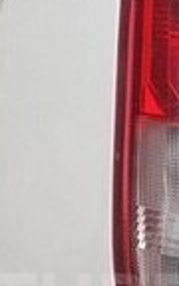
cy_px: 303
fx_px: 1249
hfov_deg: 8.1
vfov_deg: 12.9
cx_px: 195
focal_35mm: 160
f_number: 2.4
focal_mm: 4.12
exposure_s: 1/306
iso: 50
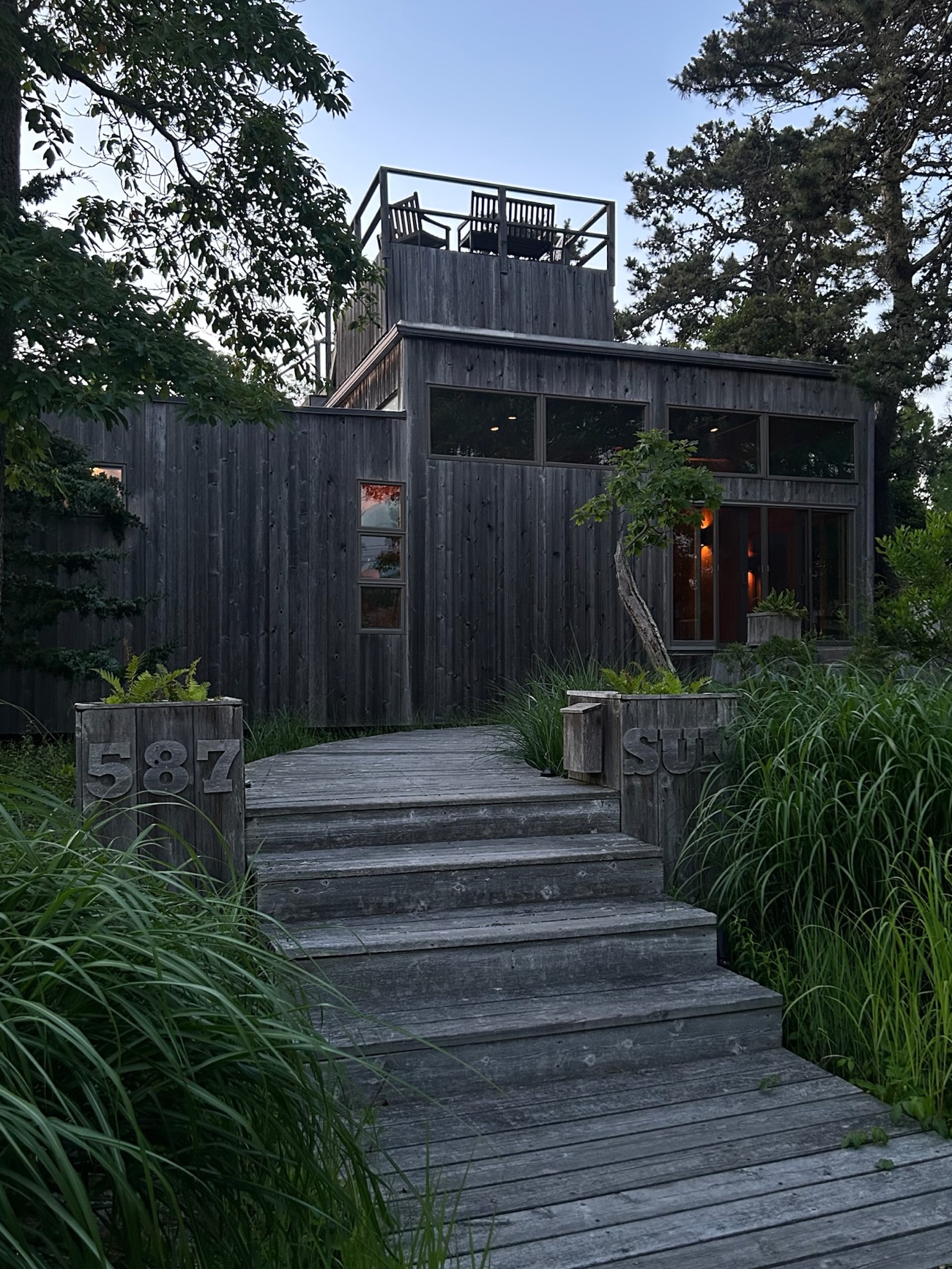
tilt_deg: +1.0
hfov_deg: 51.4
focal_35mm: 27
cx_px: 485
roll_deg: +1.0
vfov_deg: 65.3
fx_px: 990
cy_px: 650
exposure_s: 1/60
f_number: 1.5
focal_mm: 5.7
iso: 400
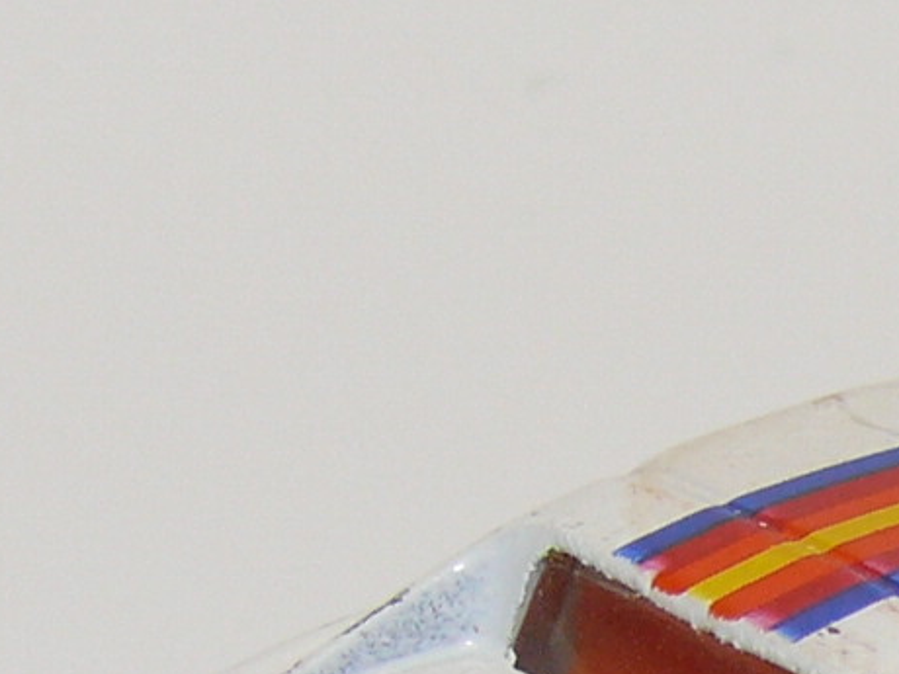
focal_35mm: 445
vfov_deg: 3.3
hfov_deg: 4.4
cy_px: 764
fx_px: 11557
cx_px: 1225
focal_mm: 15.2
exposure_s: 1/30
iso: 100
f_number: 4
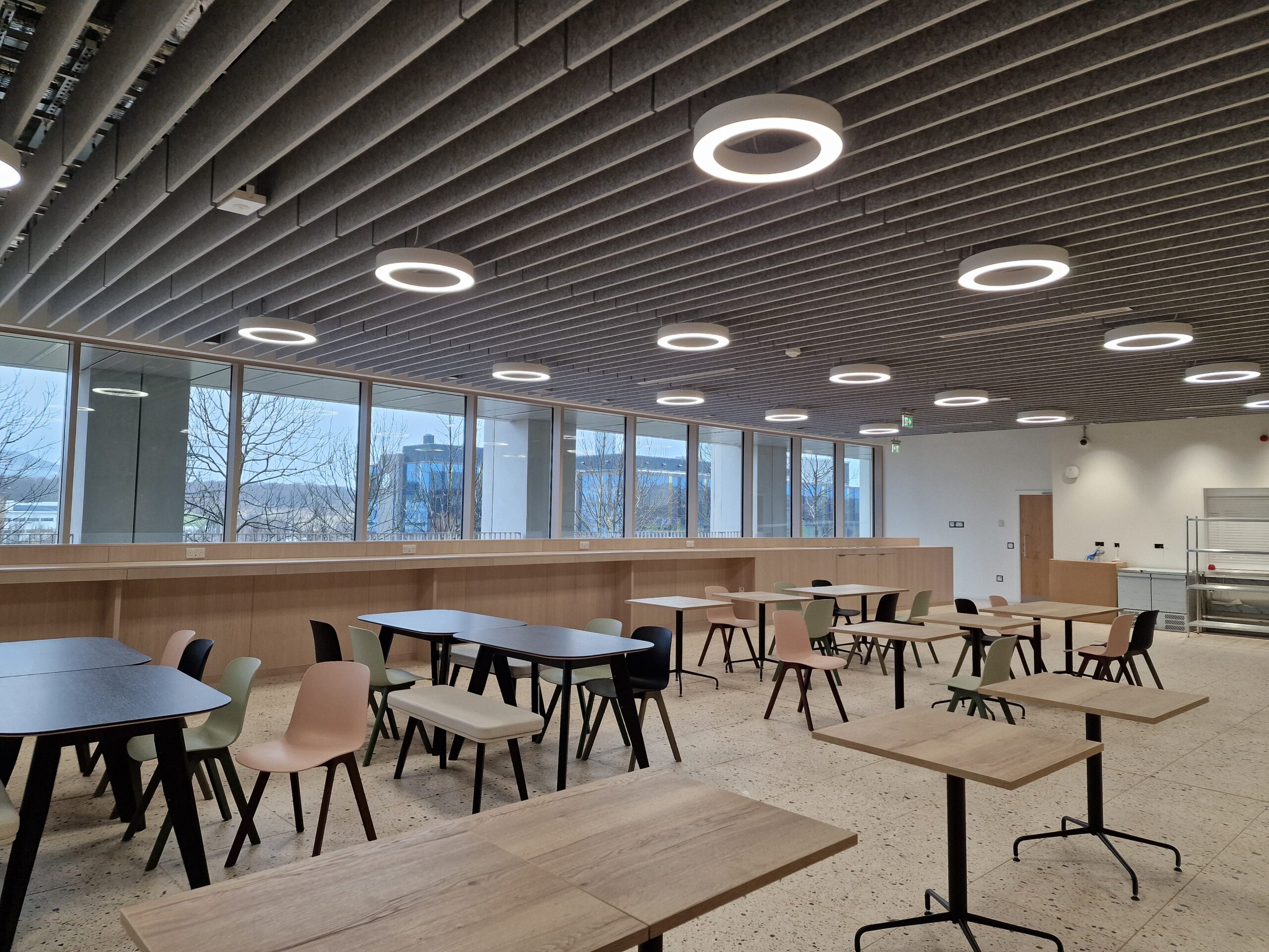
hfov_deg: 73.9
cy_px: 476
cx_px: 634
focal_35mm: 23
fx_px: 843
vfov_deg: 58.9
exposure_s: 1/180
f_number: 1.8
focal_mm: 6.4
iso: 125
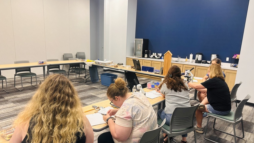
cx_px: 128
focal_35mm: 27
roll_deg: -2.3
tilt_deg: -13.6
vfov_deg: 42.8
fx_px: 182
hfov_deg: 69.9
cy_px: 83
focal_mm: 6.86
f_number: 1.78
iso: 160
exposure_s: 1/120
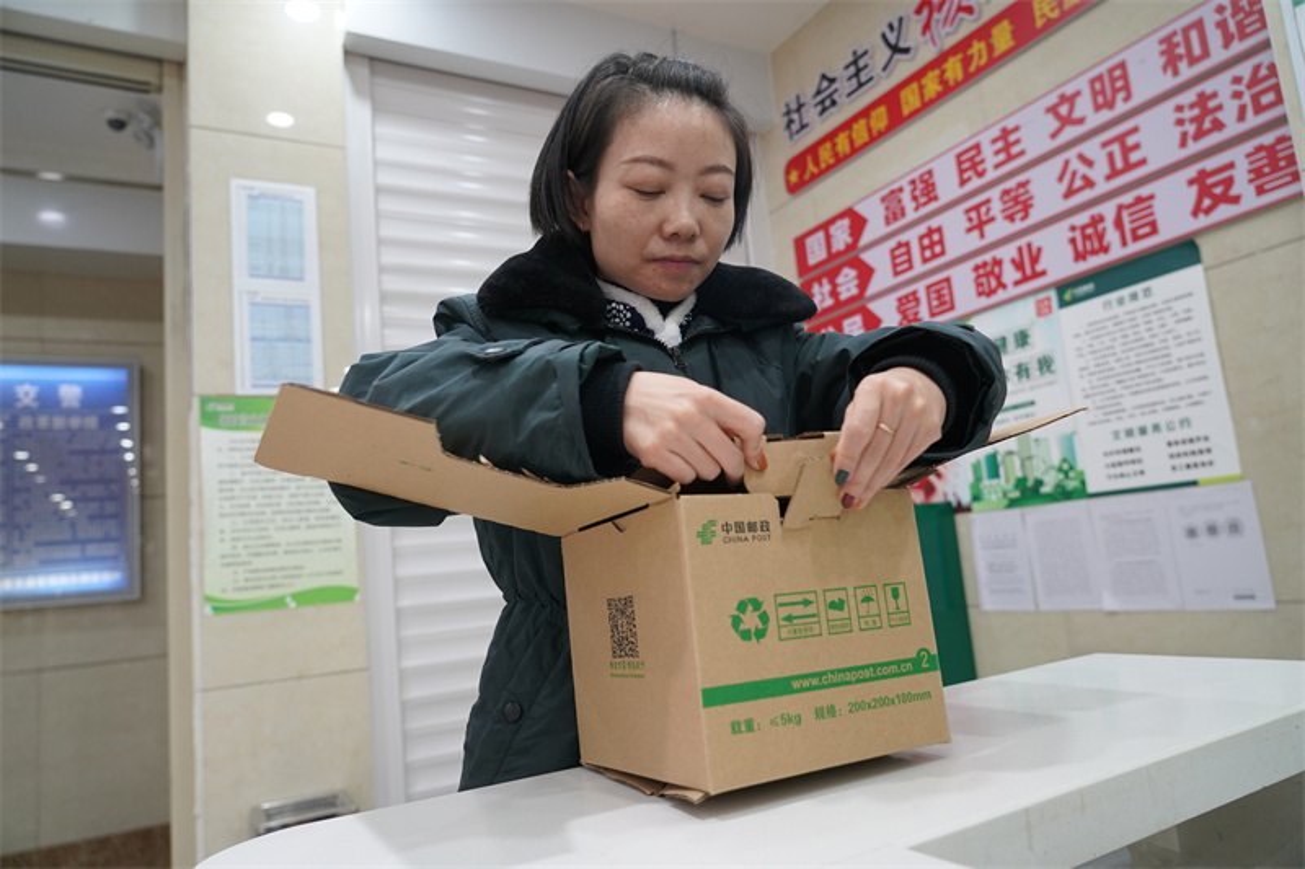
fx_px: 870
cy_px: 434
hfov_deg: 73.8
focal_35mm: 24
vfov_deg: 53.1
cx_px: 652
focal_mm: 24
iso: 1250
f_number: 4
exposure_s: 1/160
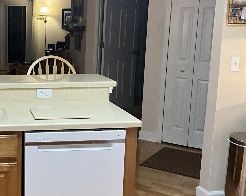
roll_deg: -0.9
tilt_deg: -10.8
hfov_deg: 31.0
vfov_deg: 26.2
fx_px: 422
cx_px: 26
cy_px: 93
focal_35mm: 58
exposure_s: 1/60
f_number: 1.8
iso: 100
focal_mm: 3
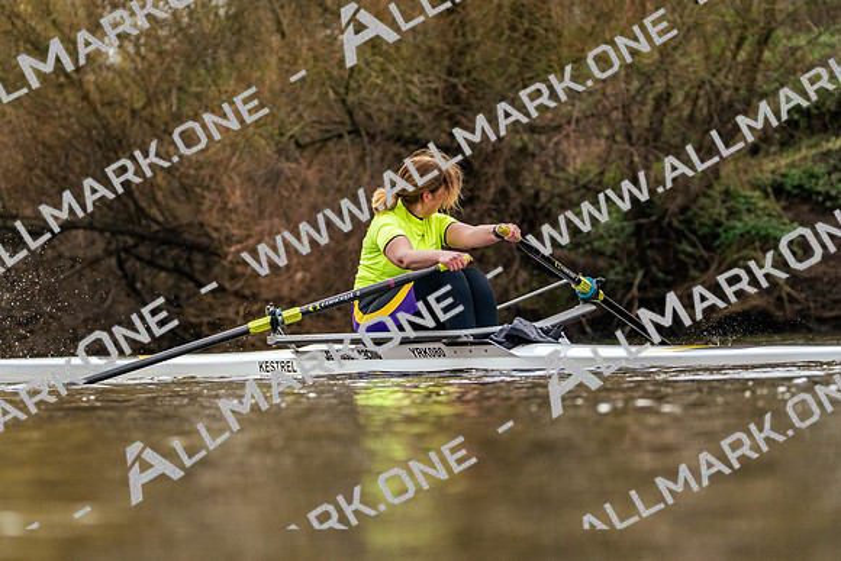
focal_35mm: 300
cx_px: 420
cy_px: 280
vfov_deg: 4.6
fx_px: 7010
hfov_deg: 6.9
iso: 2500
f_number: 6.3
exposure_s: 1/2000
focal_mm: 300
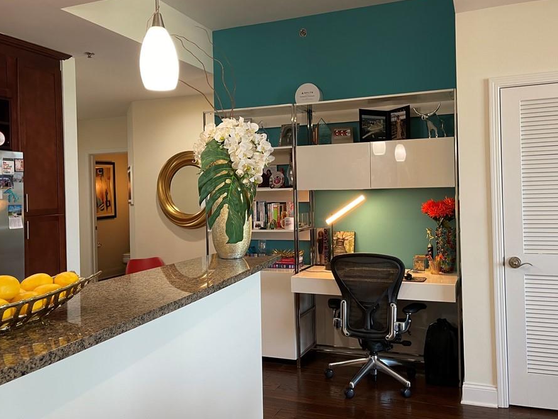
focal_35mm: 30
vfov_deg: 46.8
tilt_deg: +0.3
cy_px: 187
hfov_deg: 59.9
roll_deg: +1.8
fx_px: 484
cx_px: 296
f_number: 1.6
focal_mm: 5.1
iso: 125
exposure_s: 1/60
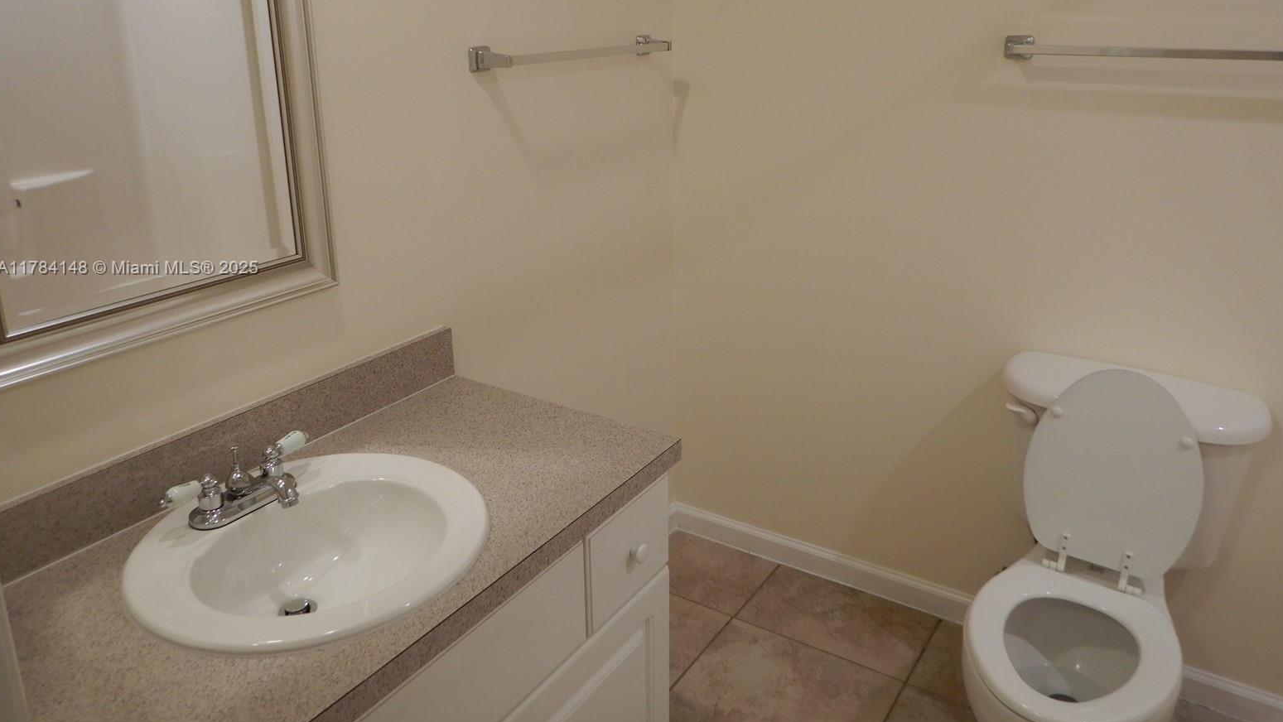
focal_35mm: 27
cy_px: 269
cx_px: 656
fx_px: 919
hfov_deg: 69.8
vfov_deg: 42.6
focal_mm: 4.3
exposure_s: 1/30
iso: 160
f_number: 2.8
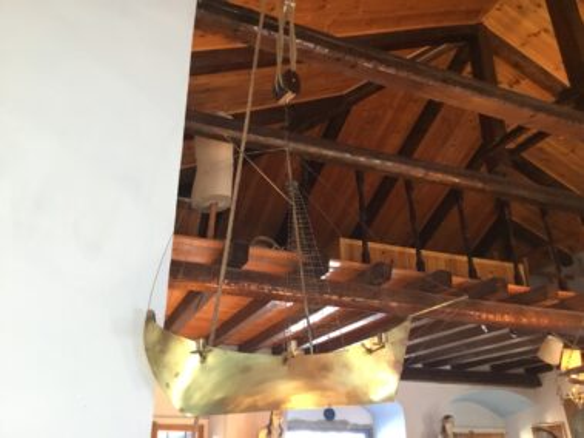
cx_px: 292
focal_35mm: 31
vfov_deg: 45.4
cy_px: 219
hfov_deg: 58.4
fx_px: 523
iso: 400
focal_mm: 3.3
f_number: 2.4
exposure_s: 1/17
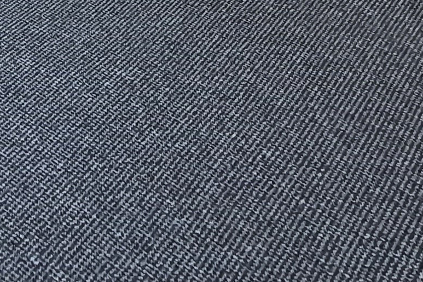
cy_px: -292
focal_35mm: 70
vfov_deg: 15.4
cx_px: 16
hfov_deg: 27.5
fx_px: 822
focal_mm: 1.74
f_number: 2.2
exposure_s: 1/359
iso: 100
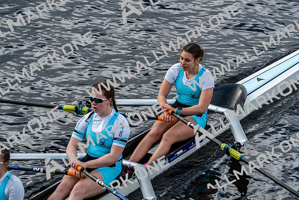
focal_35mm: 430
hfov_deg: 4.8
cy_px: 100
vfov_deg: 3.2
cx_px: 150
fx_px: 3572
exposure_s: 1/1250
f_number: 6.3
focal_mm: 430
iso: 800
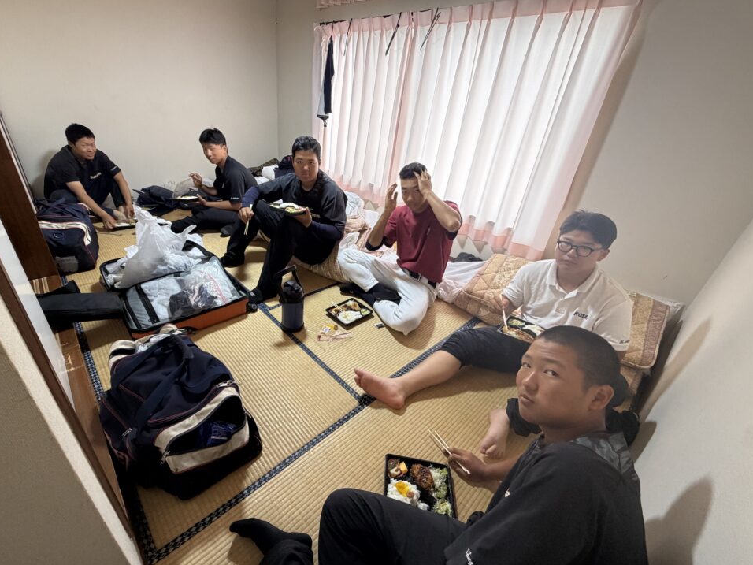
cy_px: 283
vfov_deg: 81.7
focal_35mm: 15
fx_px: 326
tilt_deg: -29.2
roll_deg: -5.7
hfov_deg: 98.1
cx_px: 358
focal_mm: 2.22
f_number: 2.2
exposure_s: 1/81
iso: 320
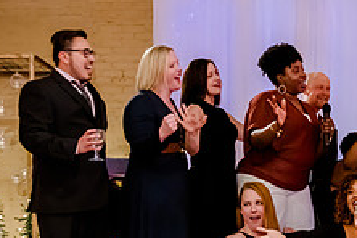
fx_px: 883
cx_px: 265
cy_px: 207
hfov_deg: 22.7
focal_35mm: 89
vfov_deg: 15.2
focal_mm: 34
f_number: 2.8
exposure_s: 1/100
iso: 5000
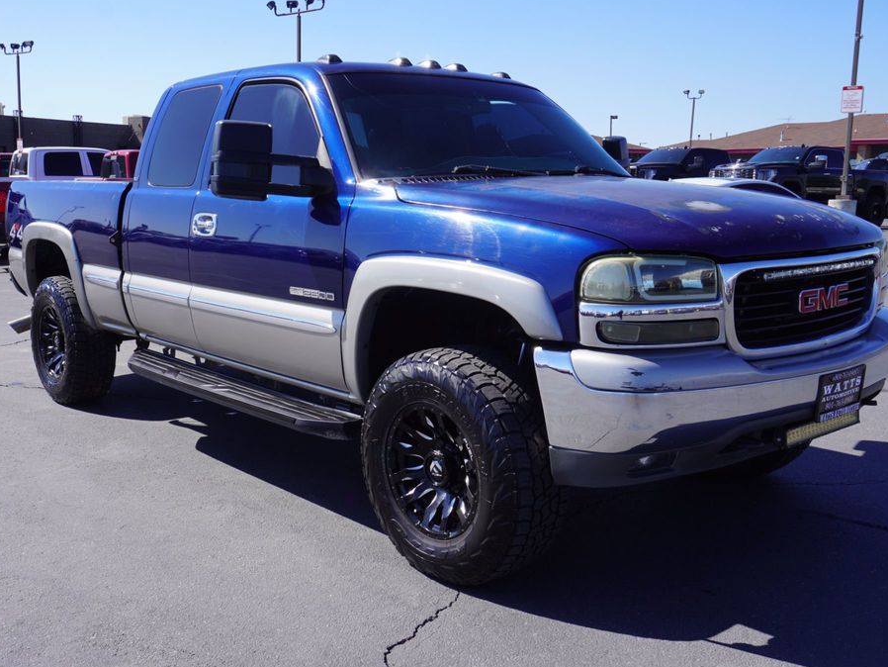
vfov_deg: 41.2
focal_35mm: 35
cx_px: 416
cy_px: 332
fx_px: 887
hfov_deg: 53.2
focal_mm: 21
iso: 100
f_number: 9
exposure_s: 1/125
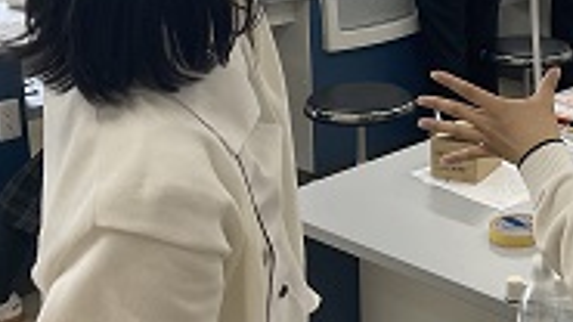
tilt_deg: -11.7
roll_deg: -0.2
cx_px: 520
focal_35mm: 69
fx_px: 1048
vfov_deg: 17.1
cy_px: 2
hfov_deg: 29.3
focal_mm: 3
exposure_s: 1/120
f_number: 1.8
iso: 40
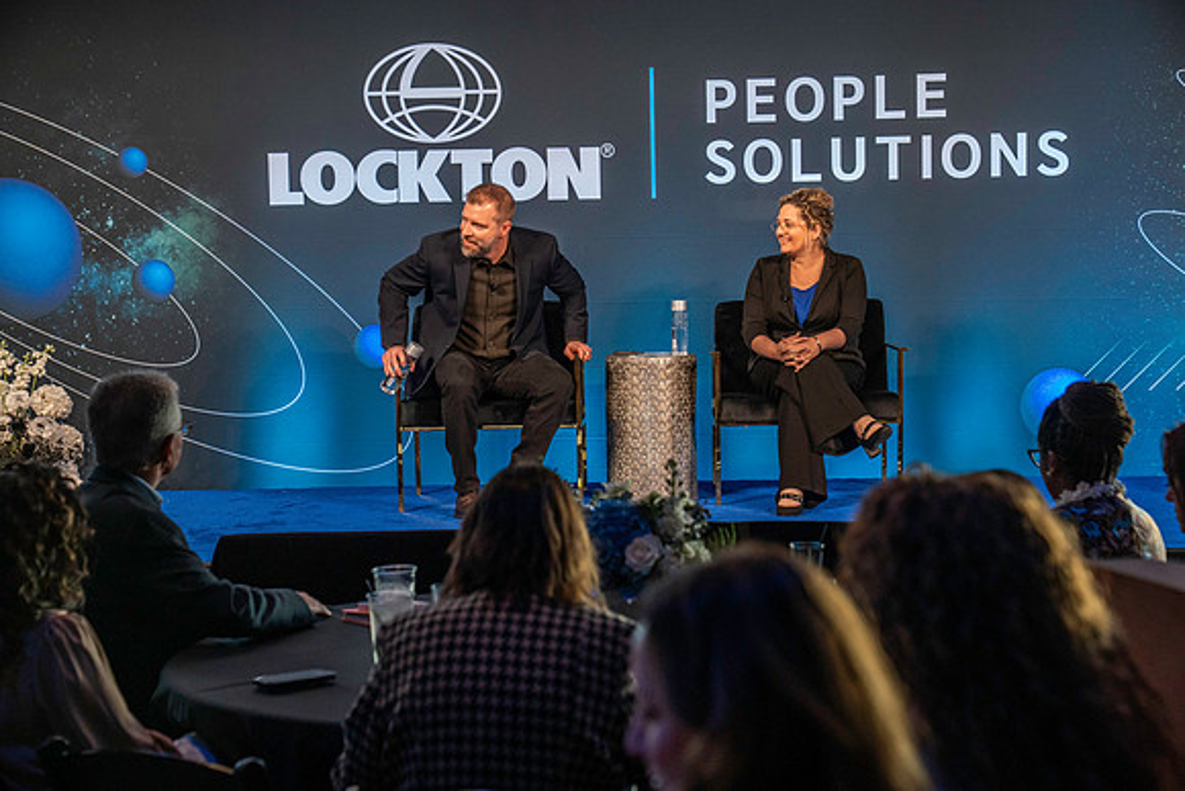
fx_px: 2305
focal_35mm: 70
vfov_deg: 19.5
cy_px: 396
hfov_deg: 28.8
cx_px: 592
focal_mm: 70
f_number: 4.5
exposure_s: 1/200
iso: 4000
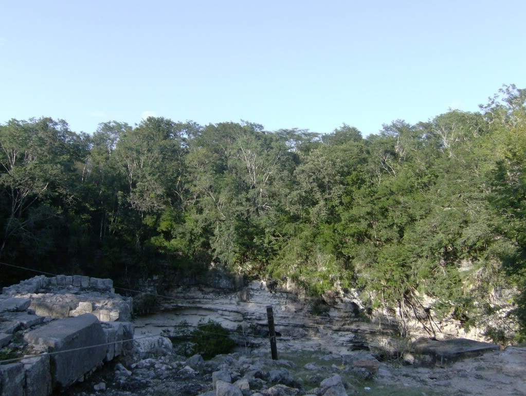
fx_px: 578
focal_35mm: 38
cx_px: 263
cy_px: 198
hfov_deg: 48.9
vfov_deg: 37.8
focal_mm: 6.4
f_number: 4.8
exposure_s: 1/288
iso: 100
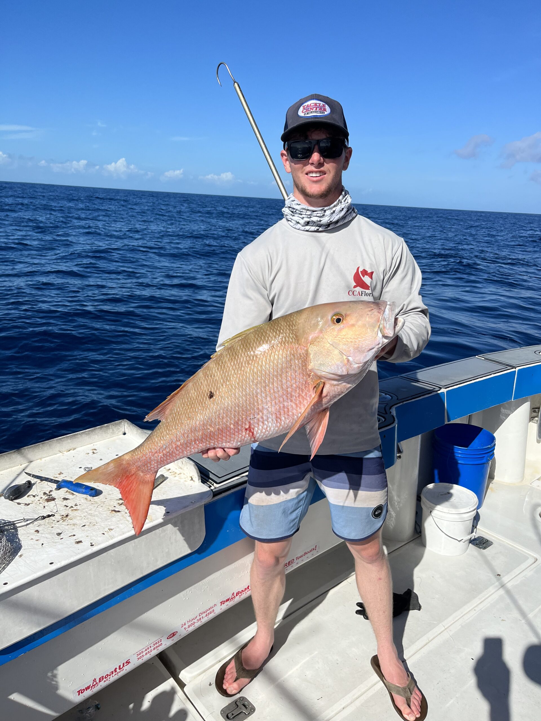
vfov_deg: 67.3
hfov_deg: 53.1
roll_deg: -0.8
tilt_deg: -17.4
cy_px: 360
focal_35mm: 26
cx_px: 270
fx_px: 542
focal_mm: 5.1
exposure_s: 1/5848
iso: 50
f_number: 1.6
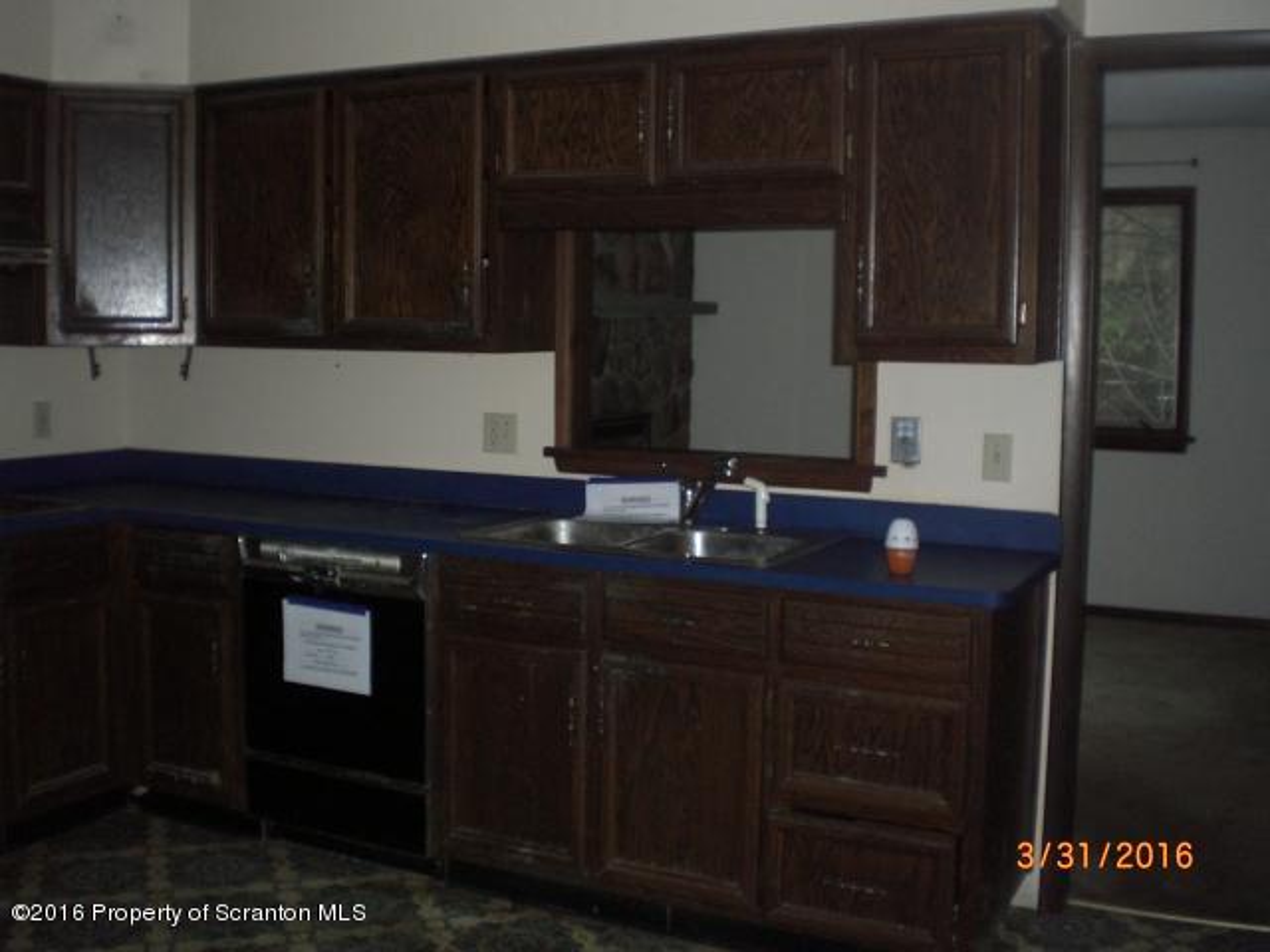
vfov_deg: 37.7
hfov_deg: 49.0
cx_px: 635
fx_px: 1394
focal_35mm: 38
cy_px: 476
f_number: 3.1
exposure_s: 1/60
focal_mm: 6.3
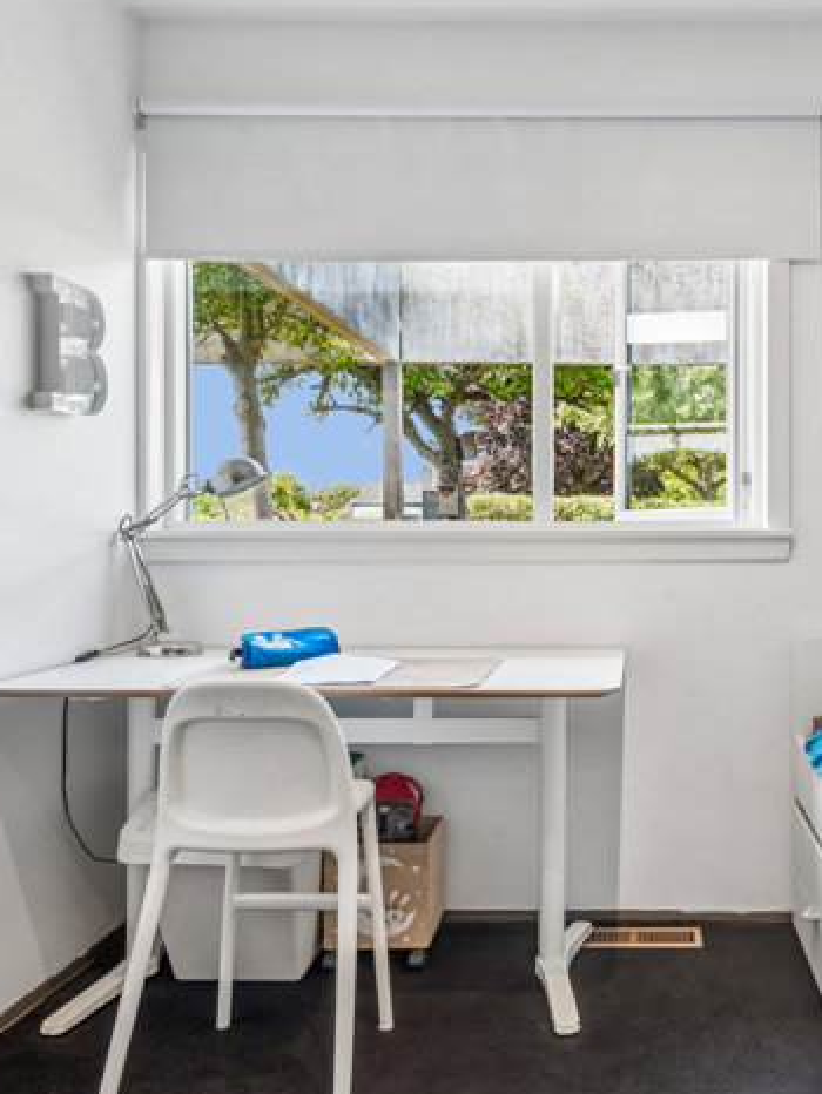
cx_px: 639
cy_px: 553
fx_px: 1044
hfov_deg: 41.4
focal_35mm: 33
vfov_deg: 55.3
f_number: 10
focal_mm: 20
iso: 200
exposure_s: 1/13
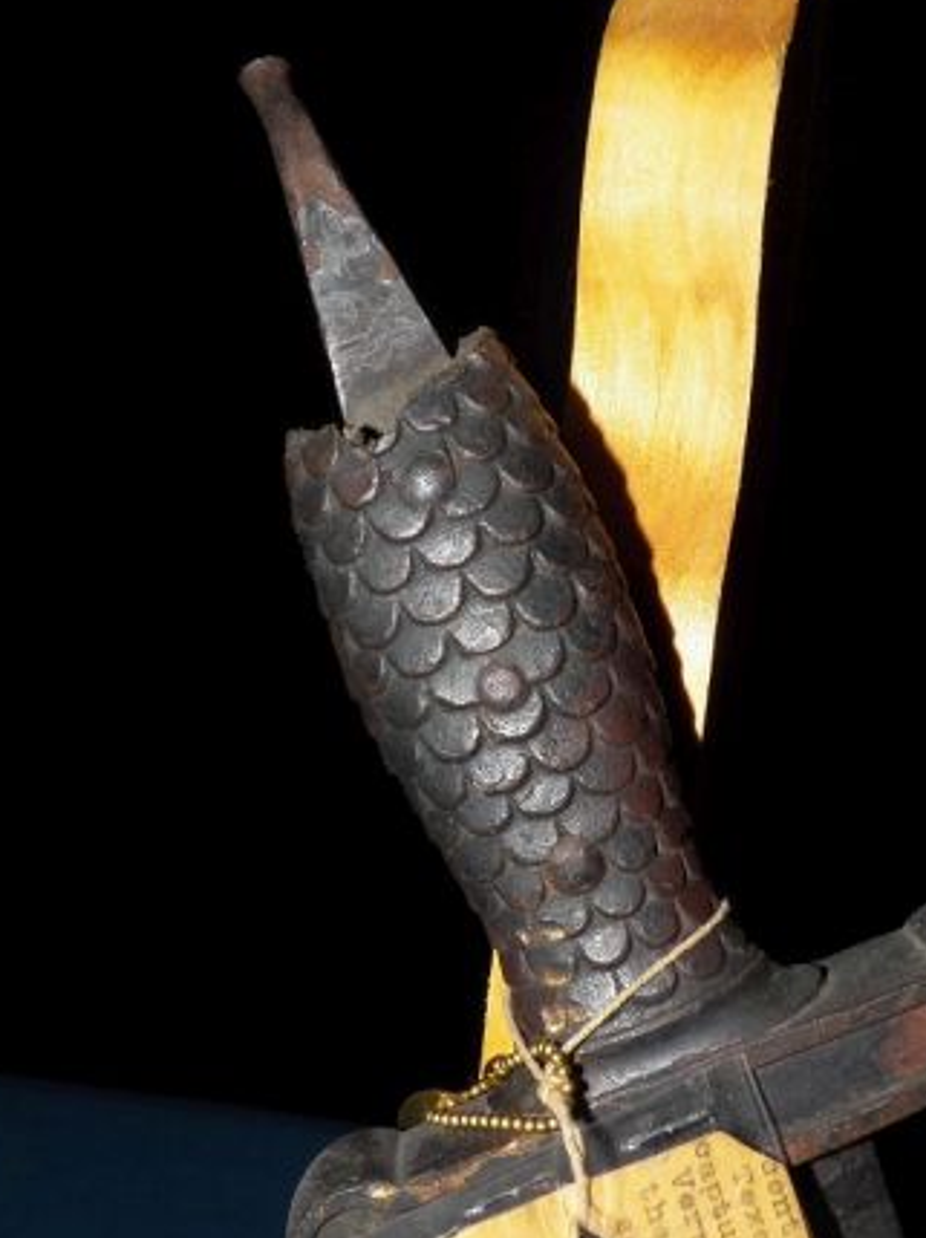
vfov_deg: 38.8
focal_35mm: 49
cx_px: 606
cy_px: 730
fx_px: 1750
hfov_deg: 29.5
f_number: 5
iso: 125
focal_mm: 6.3
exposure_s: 1/125
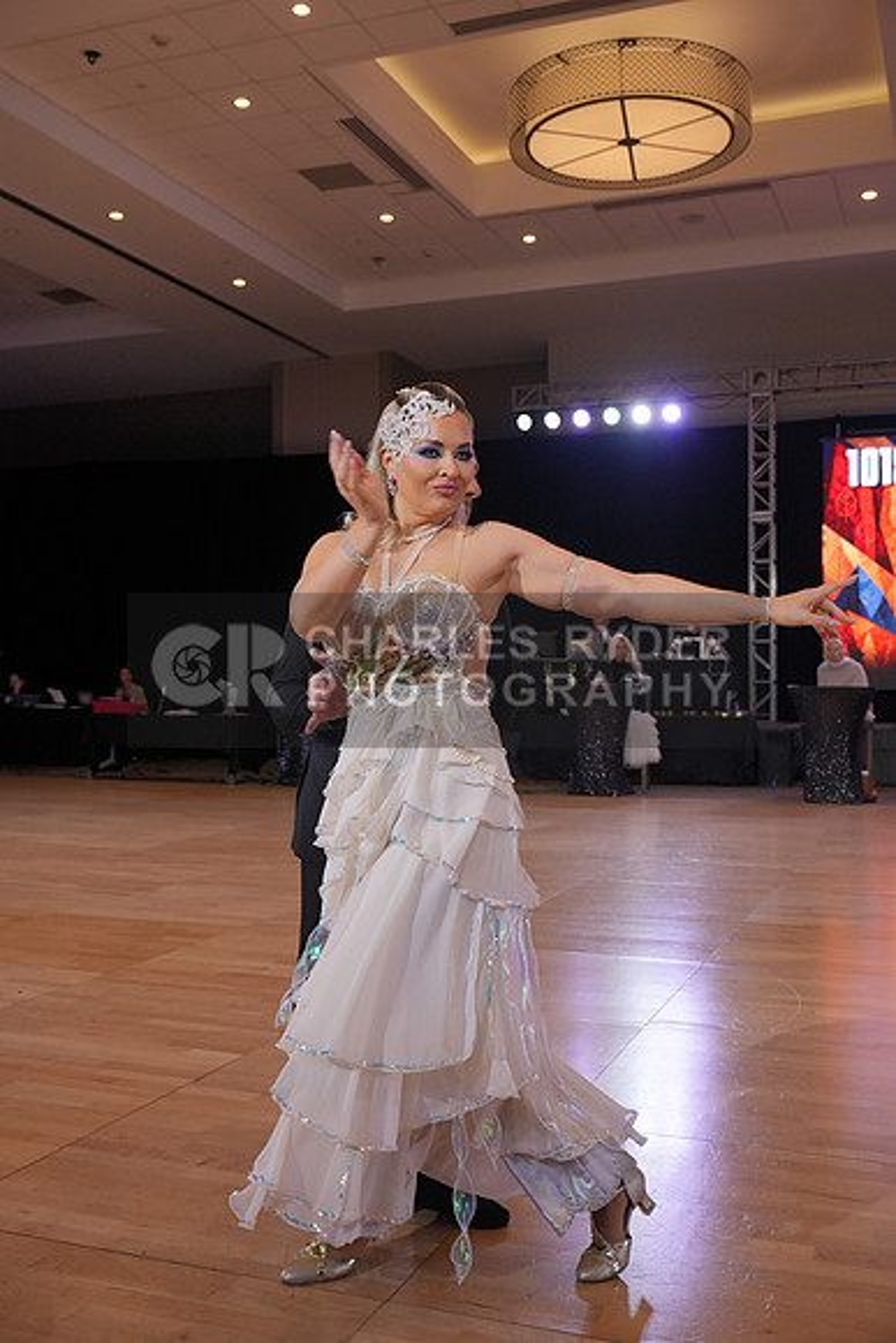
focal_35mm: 35
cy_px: 672
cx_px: 448
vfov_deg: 54.4
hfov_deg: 37.9
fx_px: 1306
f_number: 4.5
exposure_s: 1/400
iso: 1600
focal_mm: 35
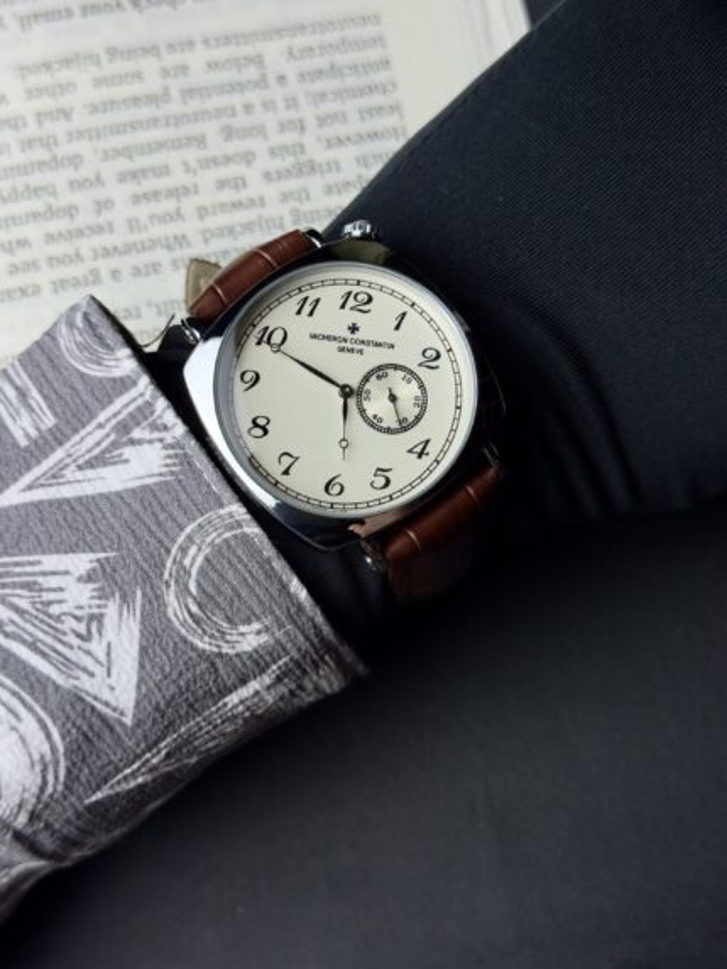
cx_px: 364
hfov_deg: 30.3
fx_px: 1344
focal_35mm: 48
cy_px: 484
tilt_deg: -80.9
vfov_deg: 39.6
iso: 64
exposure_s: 1/409
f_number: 1.78
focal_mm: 6.76
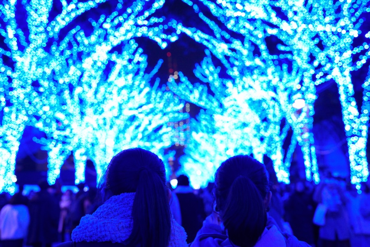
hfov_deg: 39.6
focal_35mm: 50
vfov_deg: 27.0
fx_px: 514
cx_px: 185
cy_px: 124
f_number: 4.5
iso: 2500
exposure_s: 1/100
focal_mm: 50
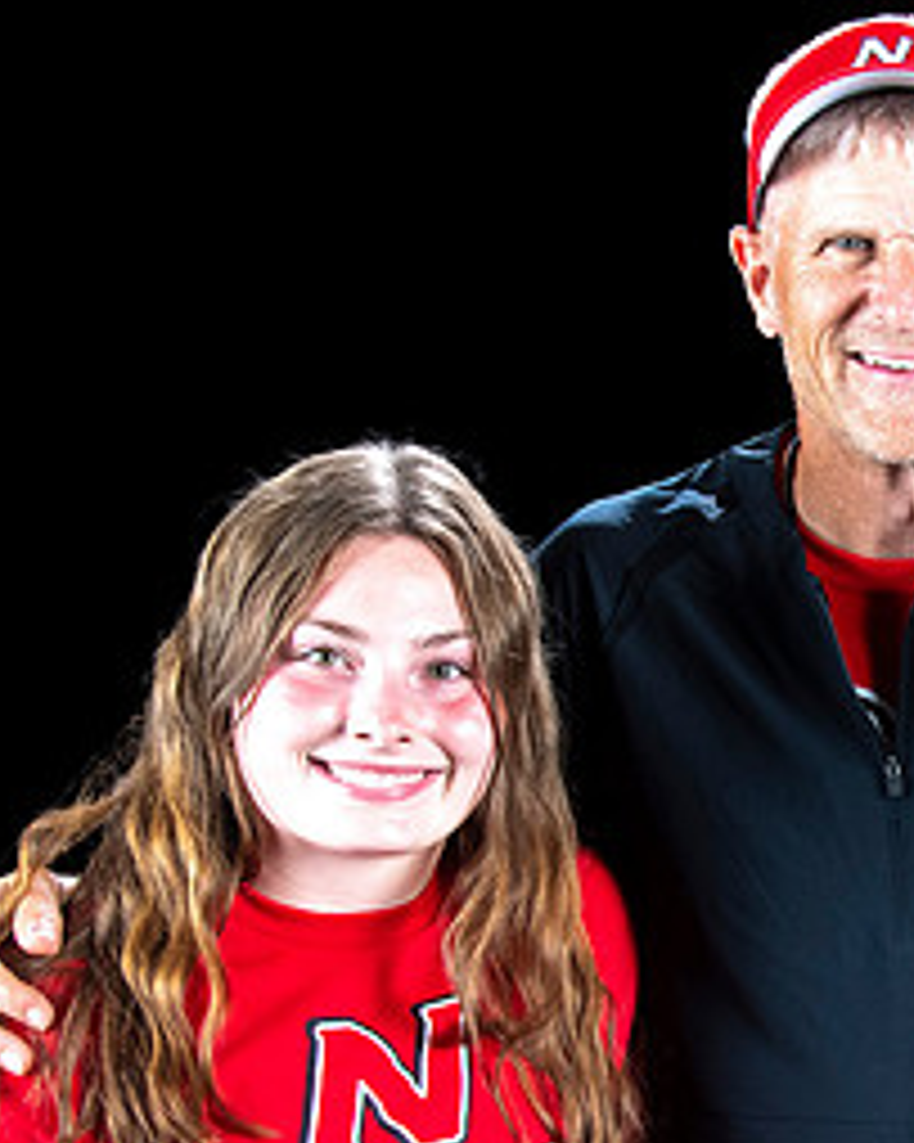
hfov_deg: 13.1
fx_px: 3891
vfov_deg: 16.6
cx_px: 1033
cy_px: 872
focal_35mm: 115
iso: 1000
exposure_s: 1/160
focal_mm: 48
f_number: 13
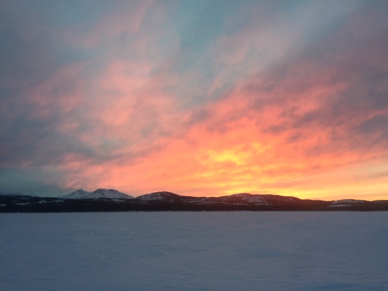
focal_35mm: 29
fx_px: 325
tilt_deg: +15.5
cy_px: 146
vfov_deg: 48.2
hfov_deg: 61.7
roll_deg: -1.2
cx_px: 194
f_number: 2.2
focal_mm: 4.15
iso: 40
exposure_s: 1/30
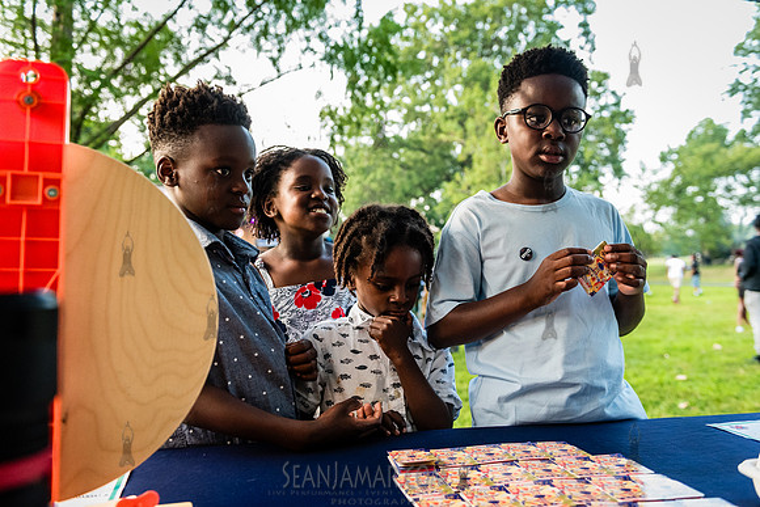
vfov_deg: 42.3
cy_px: 254
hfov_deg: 60.3
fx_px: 655
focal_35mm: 31
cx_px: 380
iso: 4000
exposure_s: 1/200
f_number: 3.2
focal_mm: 31
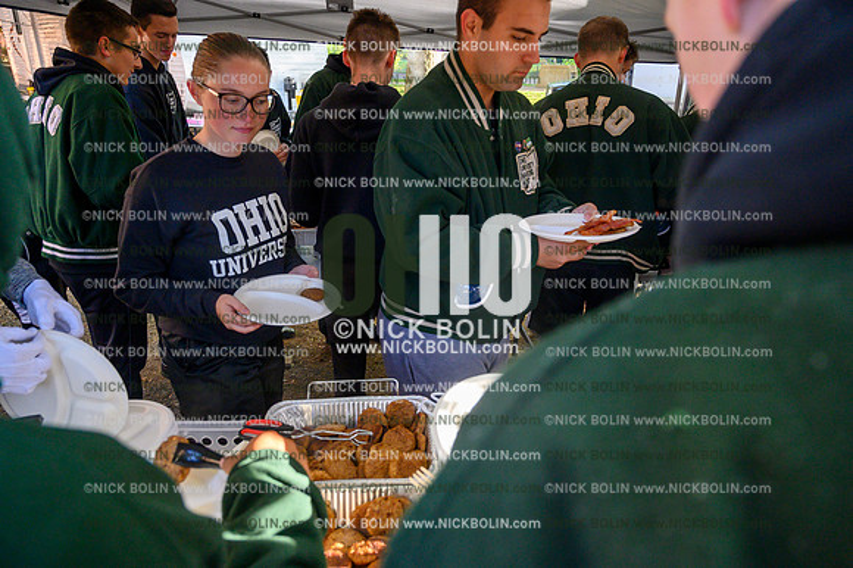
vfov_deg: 53.1
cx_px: 426
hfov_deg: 73.8
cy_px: 284
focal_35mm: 24
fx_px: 568
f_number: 5
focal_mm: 24
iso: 2500
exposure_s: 1/400
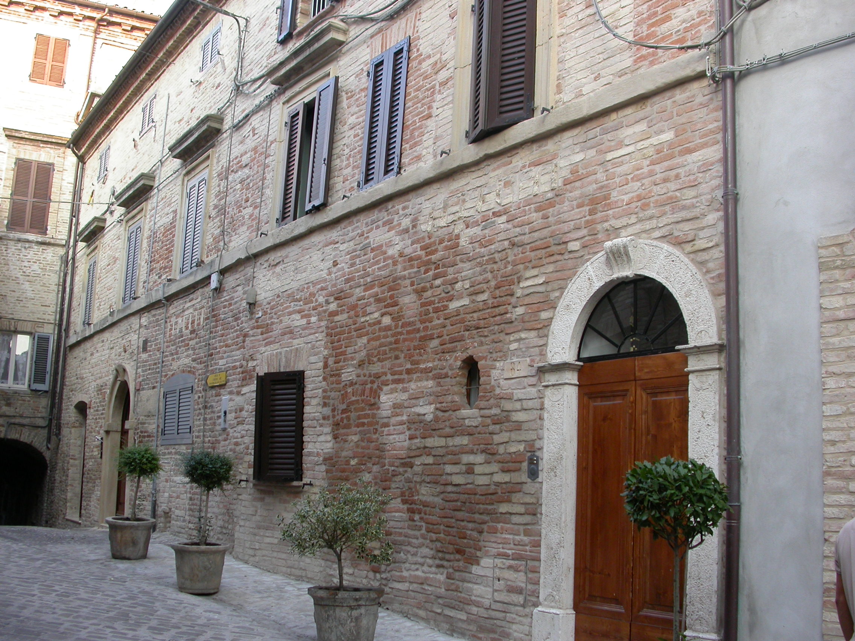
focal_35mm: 38
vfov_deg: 37.7
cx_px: 428
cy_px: 320
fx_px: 939
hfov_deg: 49.0
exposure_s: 1/70.6
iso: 100
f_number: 3.3
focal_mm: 7.85
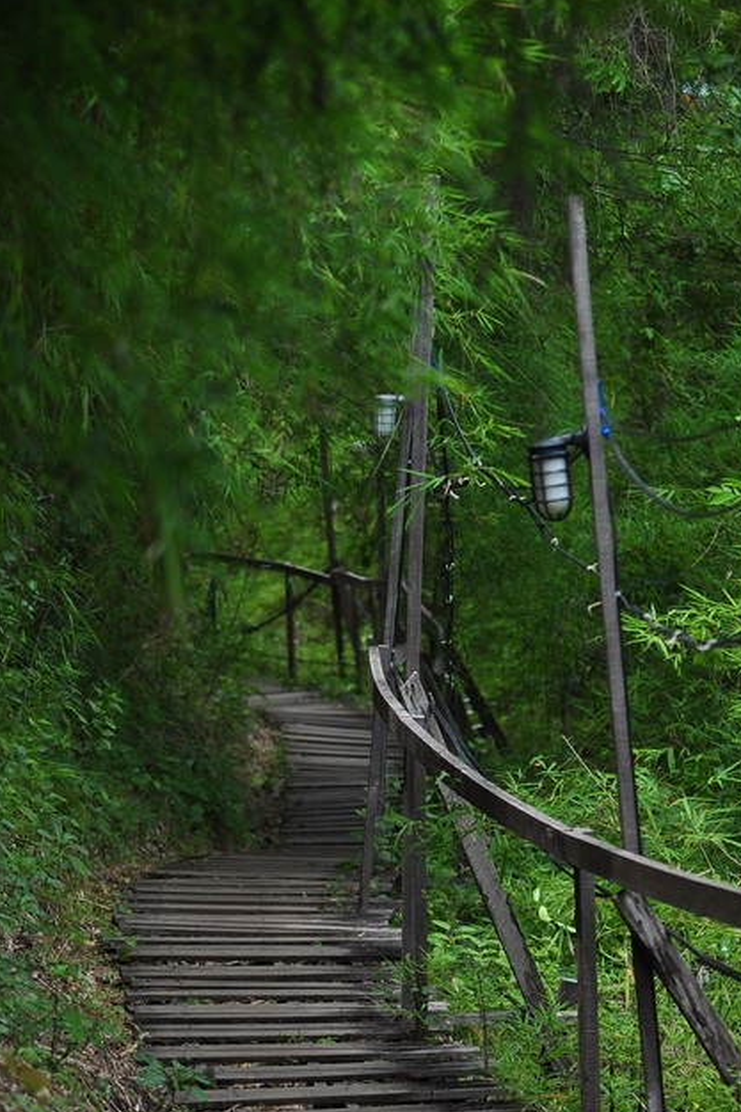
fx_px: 5344
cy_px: 853
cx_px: 336
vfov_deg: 11.8
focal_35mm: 173
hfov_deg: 7.9
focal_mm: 60
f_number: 2
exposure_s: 1/2000
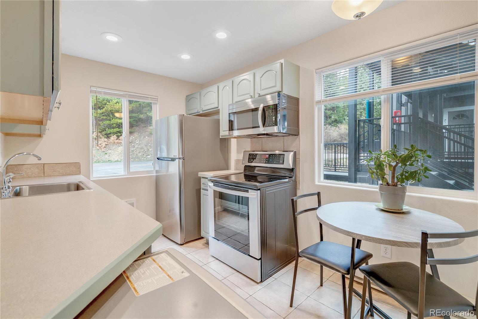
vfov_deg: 73.8
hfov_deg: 96.7
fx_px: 213
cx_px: 239
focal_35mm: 16
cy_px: 160
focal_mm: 16
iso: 400
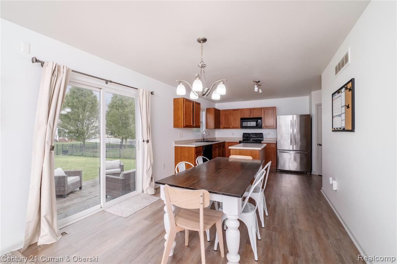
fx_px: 176
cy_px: 132
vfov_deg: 73.7
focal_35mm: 16
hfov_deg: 96.8
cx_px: 198
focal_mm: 10.4
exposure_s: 1/125
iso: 800
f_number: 6.4
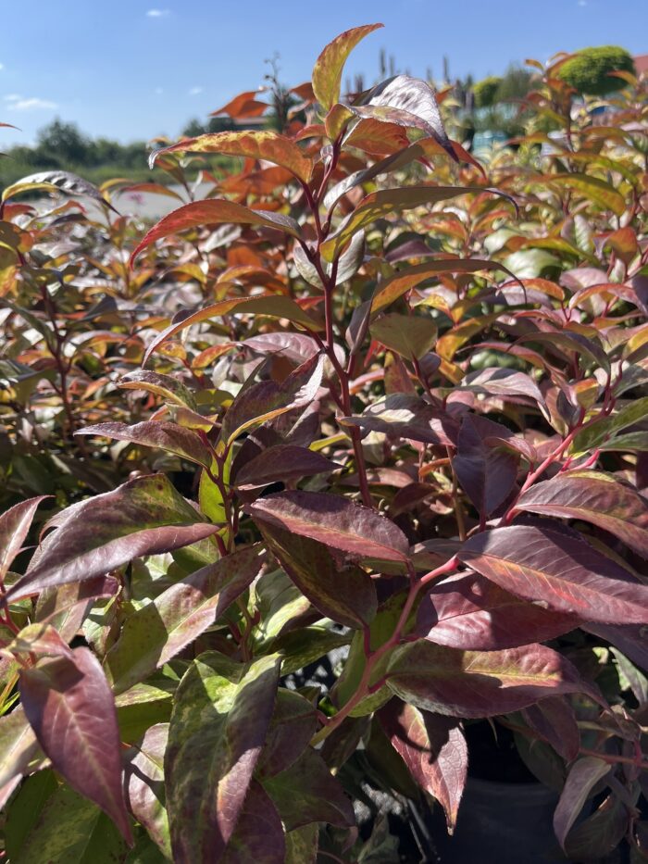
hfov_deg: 53.1
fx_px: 649
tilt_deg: -22.1
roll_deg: +5.4
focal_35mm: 26
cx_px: 324
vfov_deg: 67.3
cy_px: 432
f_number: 1.6
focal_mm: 5.1
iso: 50
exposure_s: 1/1536
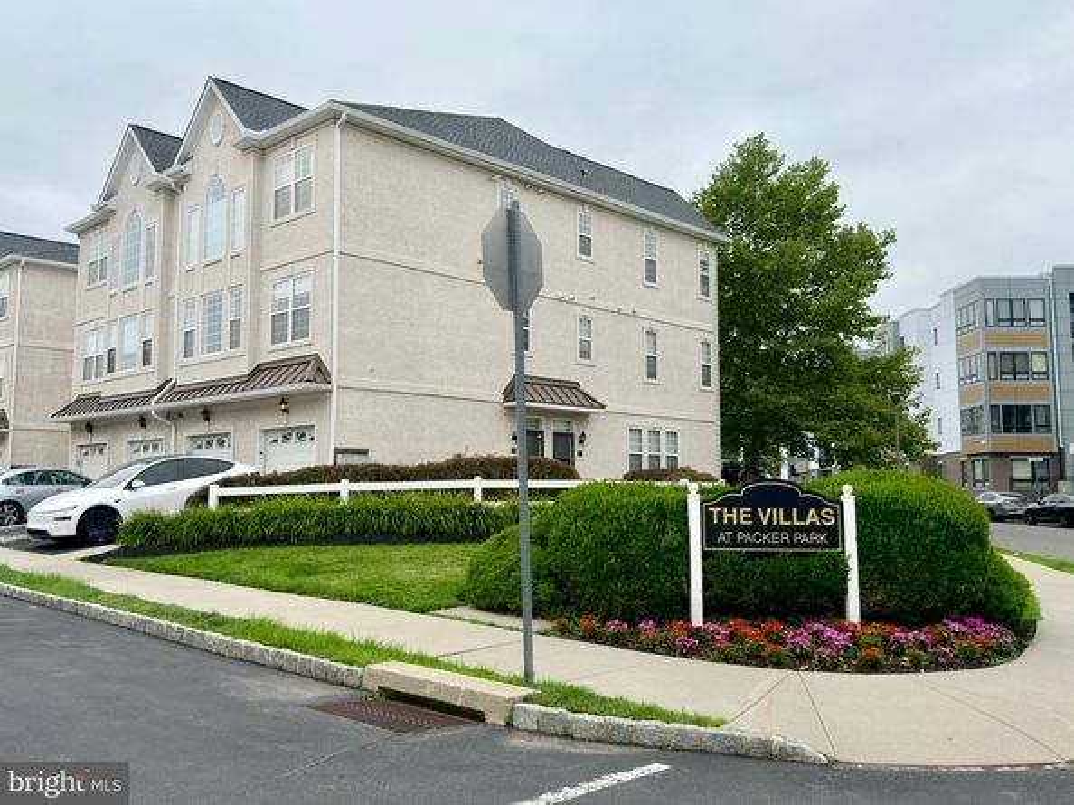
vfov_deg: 46.8
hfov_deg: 60.0
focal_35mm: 30
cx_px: 537
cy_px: 402
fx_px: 930
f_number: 1.78
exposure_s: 1/5128
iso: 64
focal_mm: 6.76
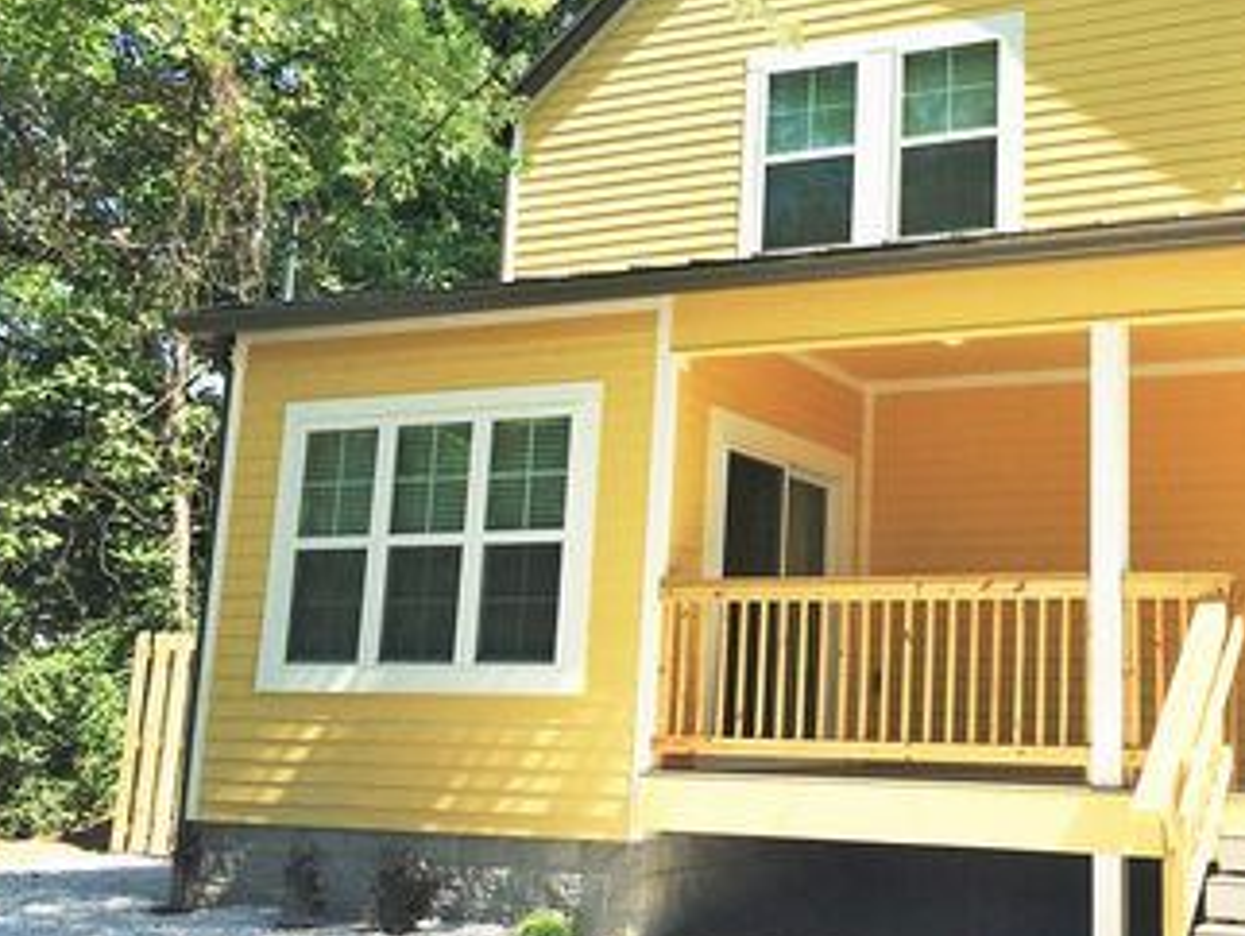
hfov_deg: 41.0
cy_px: 416
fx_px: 1620
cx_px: 909
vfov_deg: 32.2
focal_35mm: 45
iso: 25
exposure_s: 1/1876
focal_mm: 4.15
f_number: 2.2
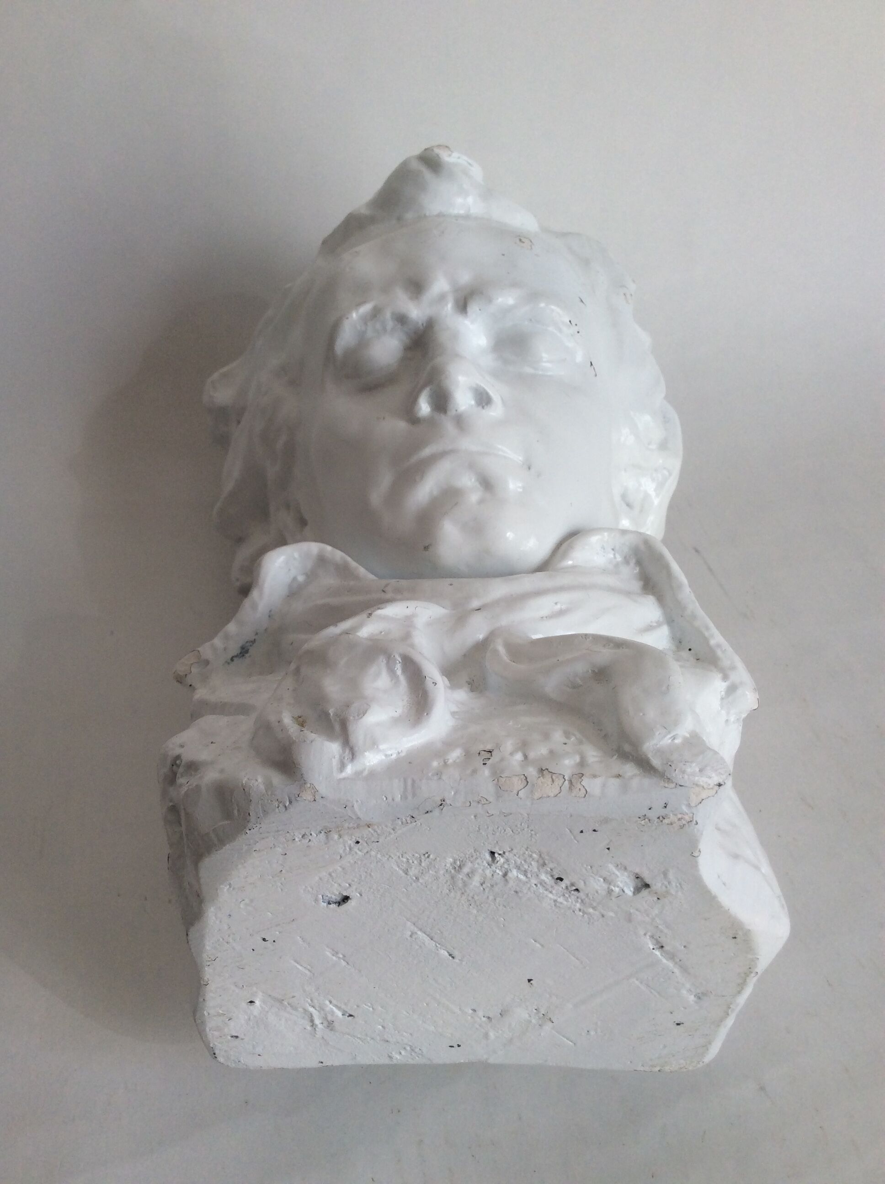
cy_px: 592
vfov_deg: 56.9
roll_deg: -2.1
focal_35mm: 32
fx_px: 1094
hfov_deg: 44.1
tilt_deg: -39.8
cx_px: 442
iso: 32
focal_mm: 3.3
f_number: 2.4
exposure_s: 1/126
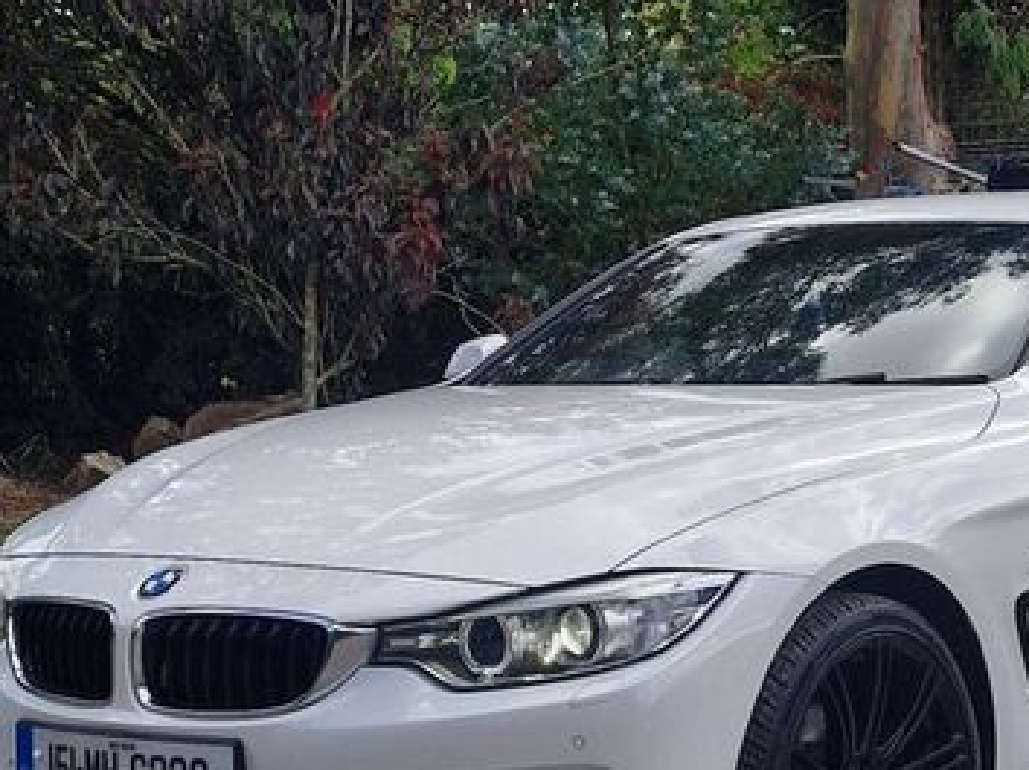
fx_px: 1159
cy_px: 317
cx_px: 779
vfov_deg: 36.7
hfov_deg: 46.1
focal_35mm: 39
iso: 50
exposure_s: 1/1108
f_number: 1.8
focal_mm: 5.54
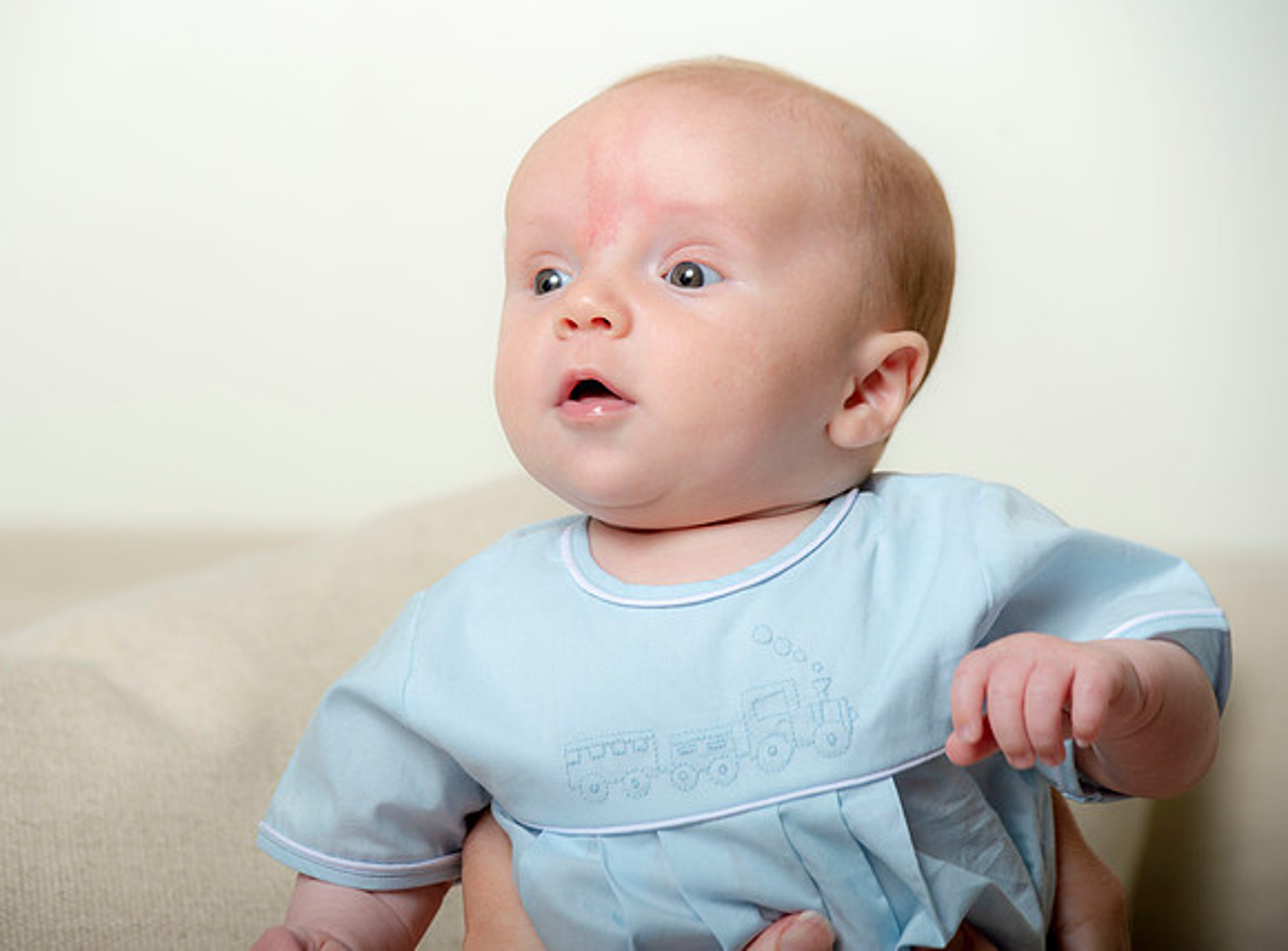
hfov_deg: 10.2
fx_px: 7250
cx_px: 553
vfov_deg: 7.5
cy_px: 454
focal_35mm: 196
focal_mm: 175
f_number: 5.6
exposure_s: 1/200
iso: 250
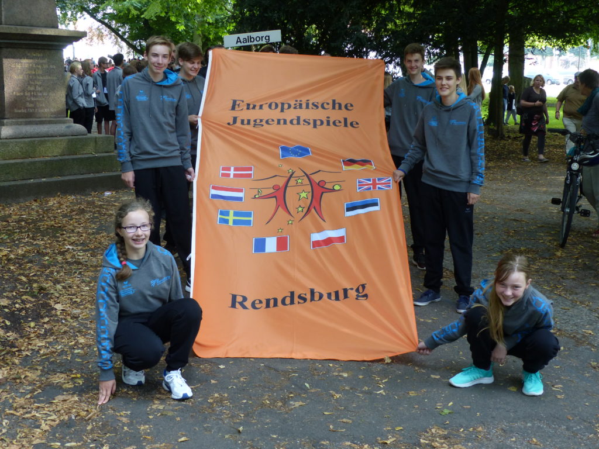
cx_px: 300
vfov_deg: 29.7
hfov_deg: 38.9
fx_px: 848
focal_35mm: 49
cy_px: 224
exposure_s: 1/60
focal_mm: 8.7
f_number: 2.8
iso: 160
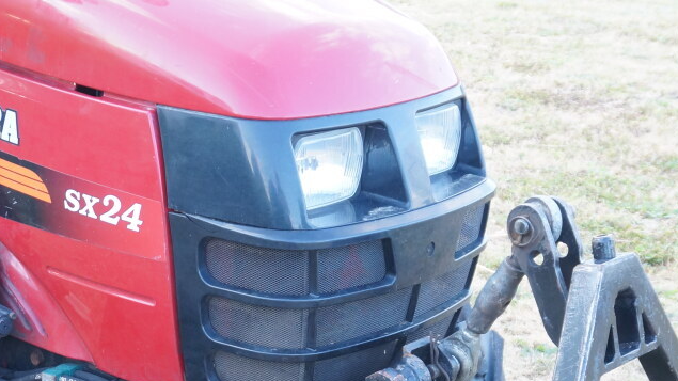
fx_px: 1421
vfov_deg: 15.0
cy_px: 369
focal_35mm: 79
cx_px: 195
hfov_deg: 26.6
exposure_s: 1/100
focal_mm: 25
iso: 800
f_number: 5.6
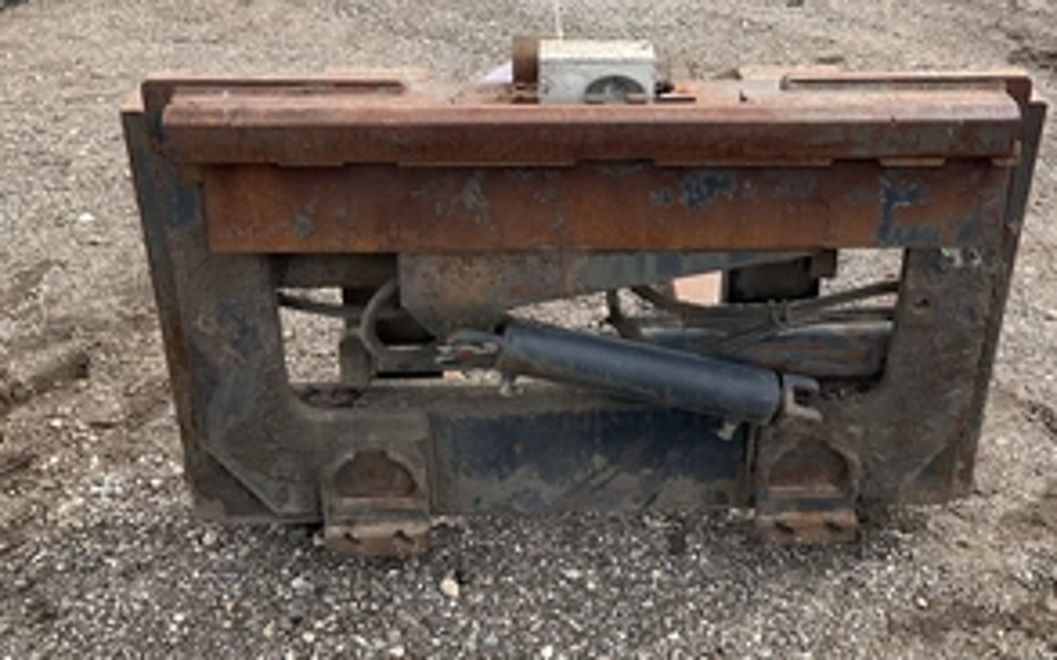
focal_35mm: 42
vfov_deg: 30.4
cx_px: 617
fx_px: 1210
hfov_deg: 47.0
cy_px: 234
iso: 25
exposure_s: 1/509
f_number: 1.8
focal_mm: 3
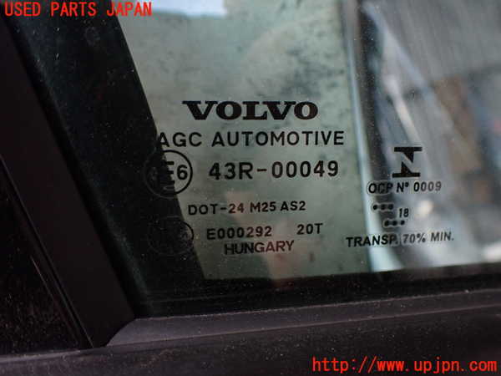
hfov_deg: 60.0
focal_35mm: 30
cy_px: 188
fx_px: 434
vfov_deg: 46.8
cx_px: 250
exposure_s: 1/125
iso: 320
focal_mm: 5.4
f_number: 2.3
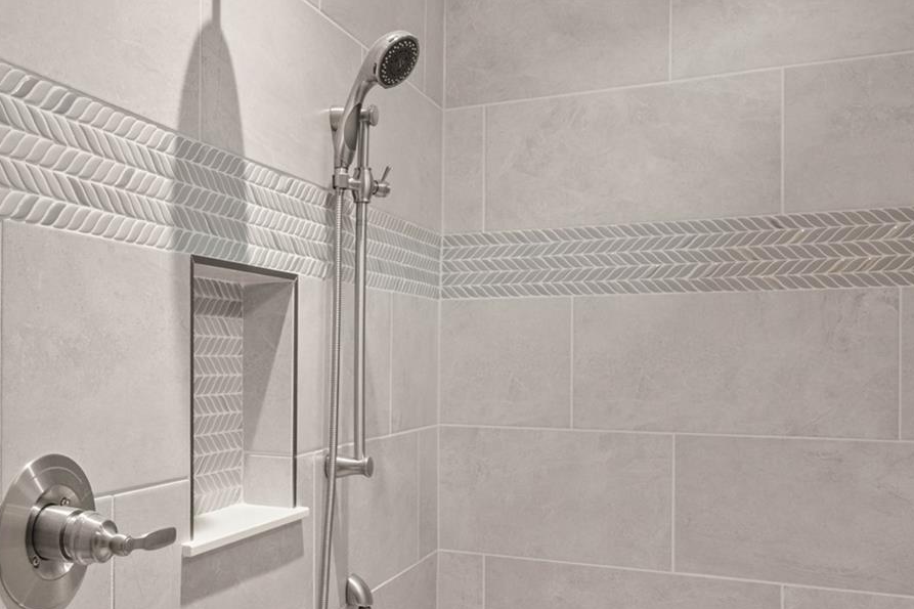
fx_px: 990
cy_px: 354
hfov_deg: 47.3
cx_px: 206
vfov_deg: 34.1
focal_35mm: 39
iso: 400
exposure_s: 1/3
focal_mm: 17
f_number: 7.1
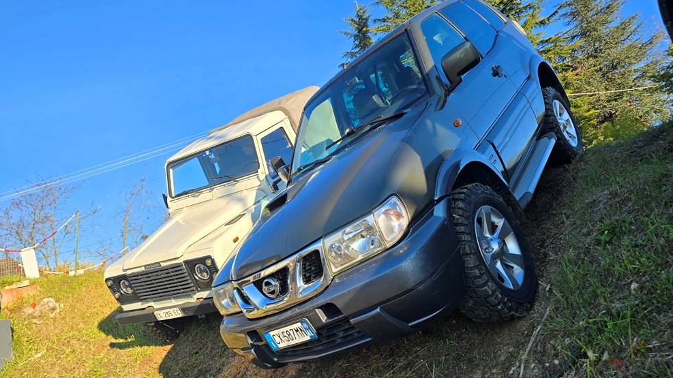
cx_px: 334
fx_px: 464
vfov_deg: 44.3
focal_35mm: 26
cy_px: 208
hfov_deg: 71.9
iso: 12
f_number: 1.7
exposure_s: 1/492
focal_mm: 6.3
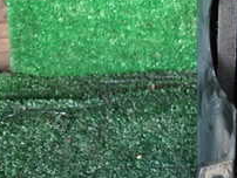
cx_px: 318
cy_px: -35
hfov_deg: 20.0
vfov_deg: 16.0
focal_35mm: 89
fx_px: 610
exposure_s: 1/30
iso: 500
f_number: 2.3
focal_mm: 5.4
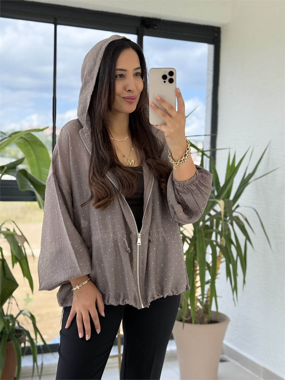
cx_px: 142
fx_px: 527
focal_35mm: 48
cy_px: 190
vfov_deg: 39.7
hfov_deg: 30.3
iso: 100
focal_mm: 6.76
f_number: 1.78
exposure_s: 1/706
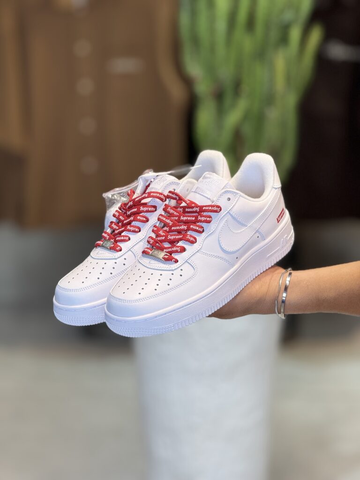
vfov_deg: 16.4
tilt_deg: -14.8
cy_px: 240
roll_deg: -0.8
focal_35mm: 120
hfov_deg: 12.3
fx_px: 1664
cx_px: 180
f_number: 2.8
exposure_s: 1/100
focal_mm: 15.66
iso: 64
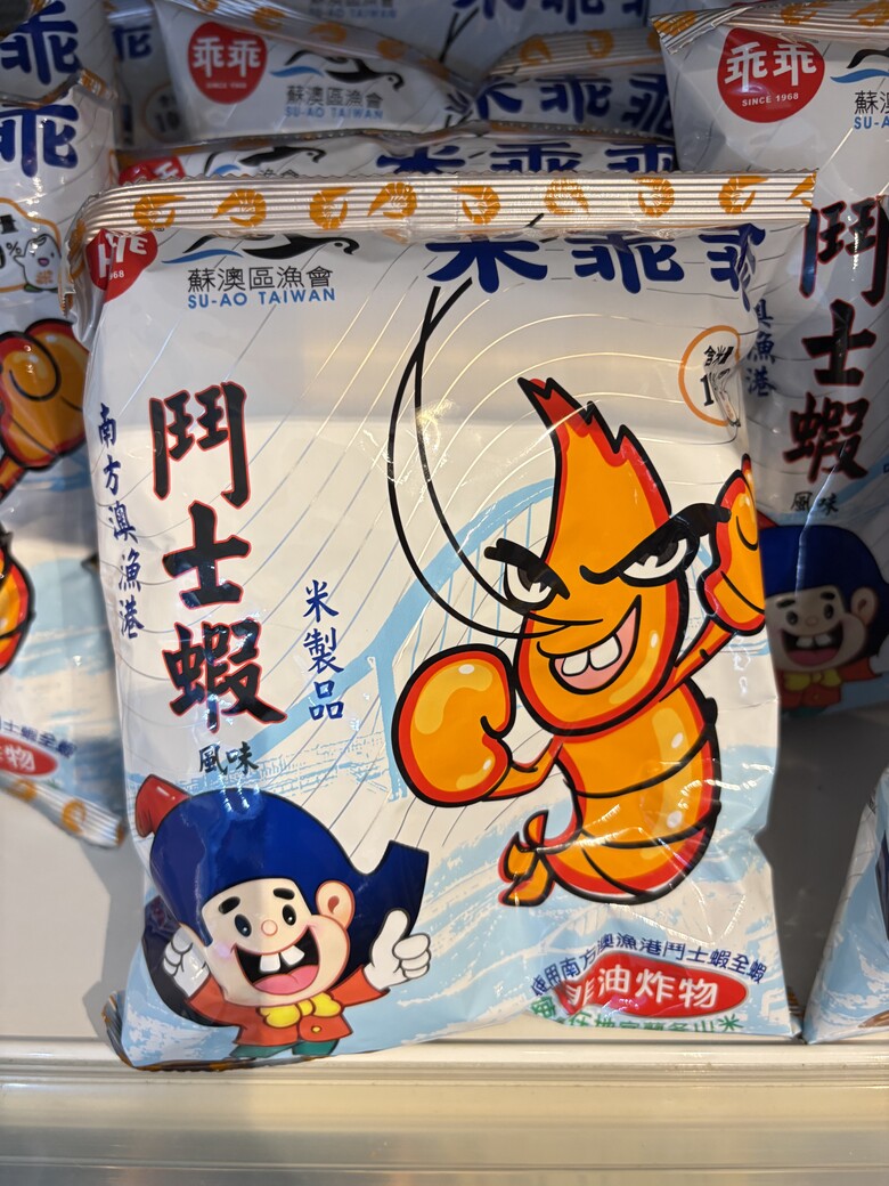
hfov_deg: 53.1
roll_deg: +1.5
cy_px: 593
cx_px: 444
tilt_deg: -40.8
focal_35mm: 26
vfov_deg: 67.3
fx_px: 890
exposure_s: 1/60
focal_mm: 5.96
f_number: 1.6
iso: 160
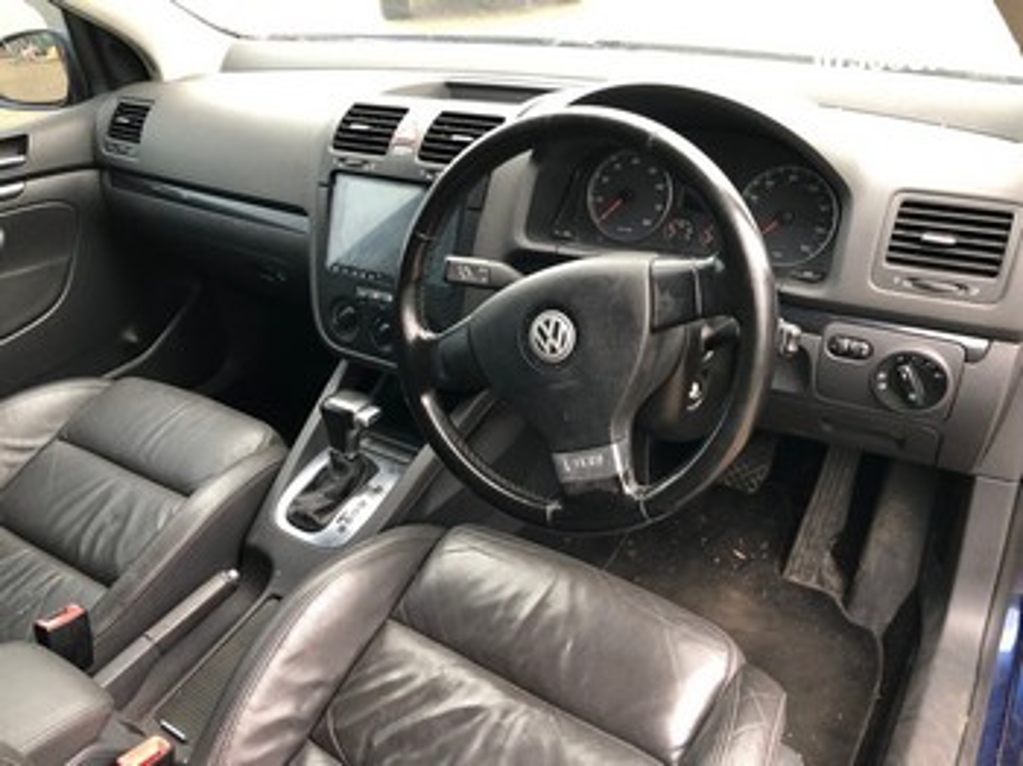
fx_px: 827
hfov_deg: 63.5
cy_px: 383
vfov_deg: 49.7
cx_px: 512
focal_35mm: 28
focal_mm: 4
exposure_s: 1/30
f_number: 1.8
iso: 40
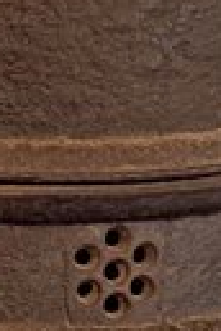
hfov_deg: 6.2
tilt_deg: -18.8
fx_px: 1777
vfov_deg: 10.6
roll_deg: +2.0
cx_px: -558
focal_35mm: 193
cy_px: 244
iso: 160
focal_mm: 6.76
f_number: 1.78
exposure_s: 1/60
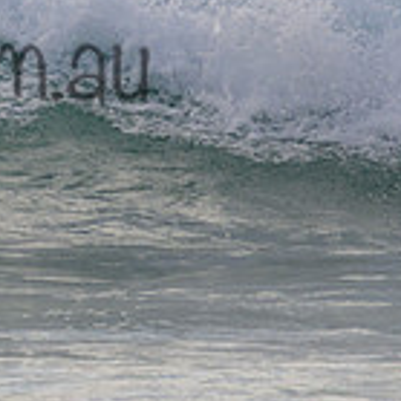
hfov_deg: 0.9
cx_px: -351
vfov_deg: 0.9
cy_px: -169
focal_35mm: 1957
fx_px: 25649
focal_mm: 400
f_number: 5.6
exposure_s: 1/2000
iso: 220
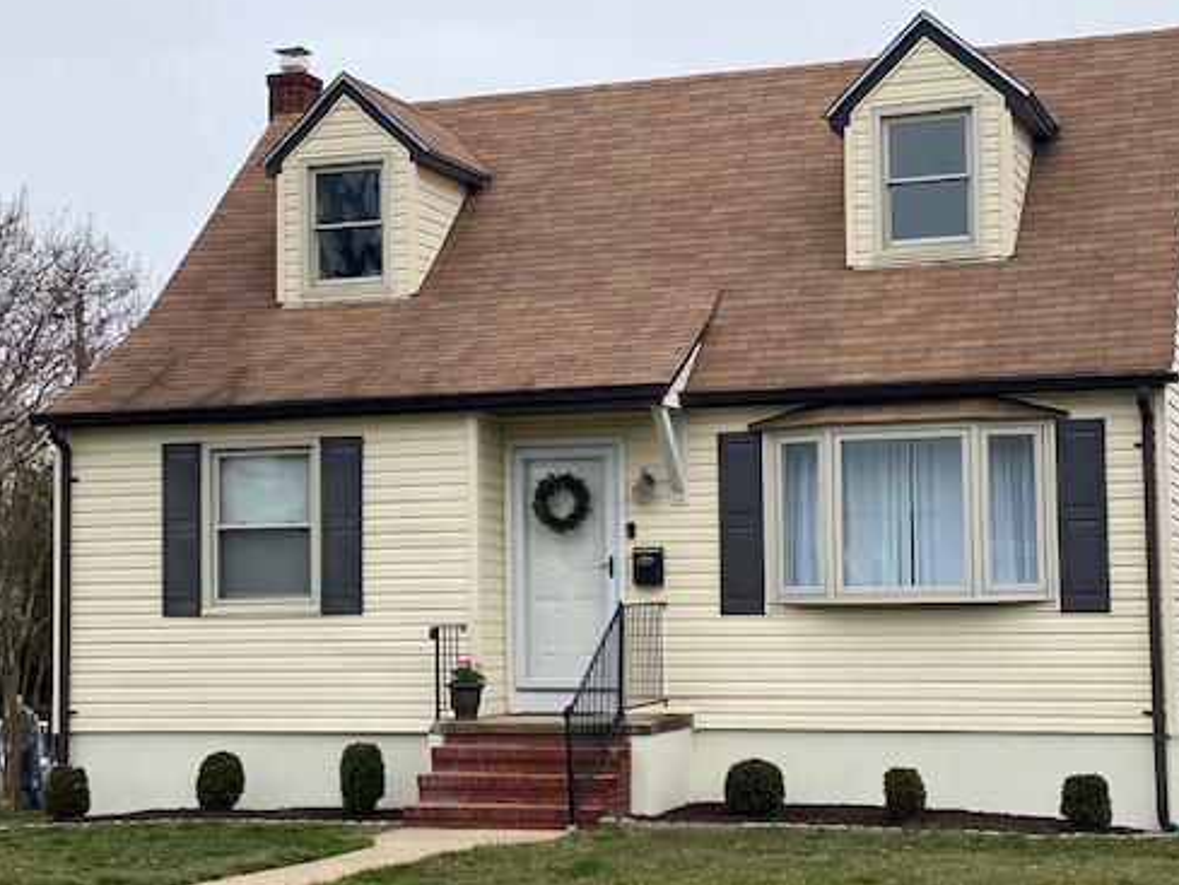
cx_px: 574
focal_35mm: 68
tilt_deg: +0.6
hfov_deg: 28.6
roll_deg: +0.2
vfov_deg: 21.6
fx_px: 2317
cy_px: 502
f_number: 2
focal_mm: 6
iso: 20
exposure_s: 1/304
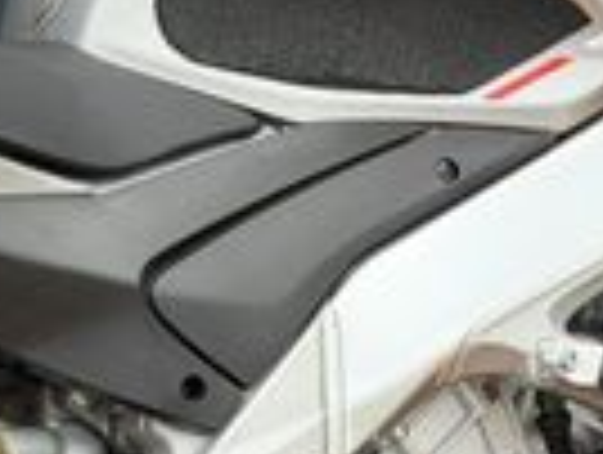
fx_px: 3996
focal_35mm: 229
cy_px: 405
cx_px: 144
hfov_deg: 8.6
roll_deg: +0.7
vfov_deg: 6.5
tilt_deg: -12.0
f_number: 1.78
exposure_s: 1/1100
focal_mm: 6.76
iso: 100
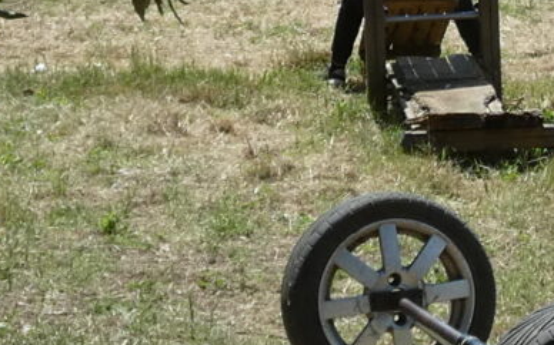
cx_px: 600
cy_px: -40
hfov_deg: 11.8
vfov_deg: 7.4
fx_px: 2641
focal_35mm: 175
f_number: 3.5
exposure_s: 1/800
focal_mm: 4.4
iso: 80
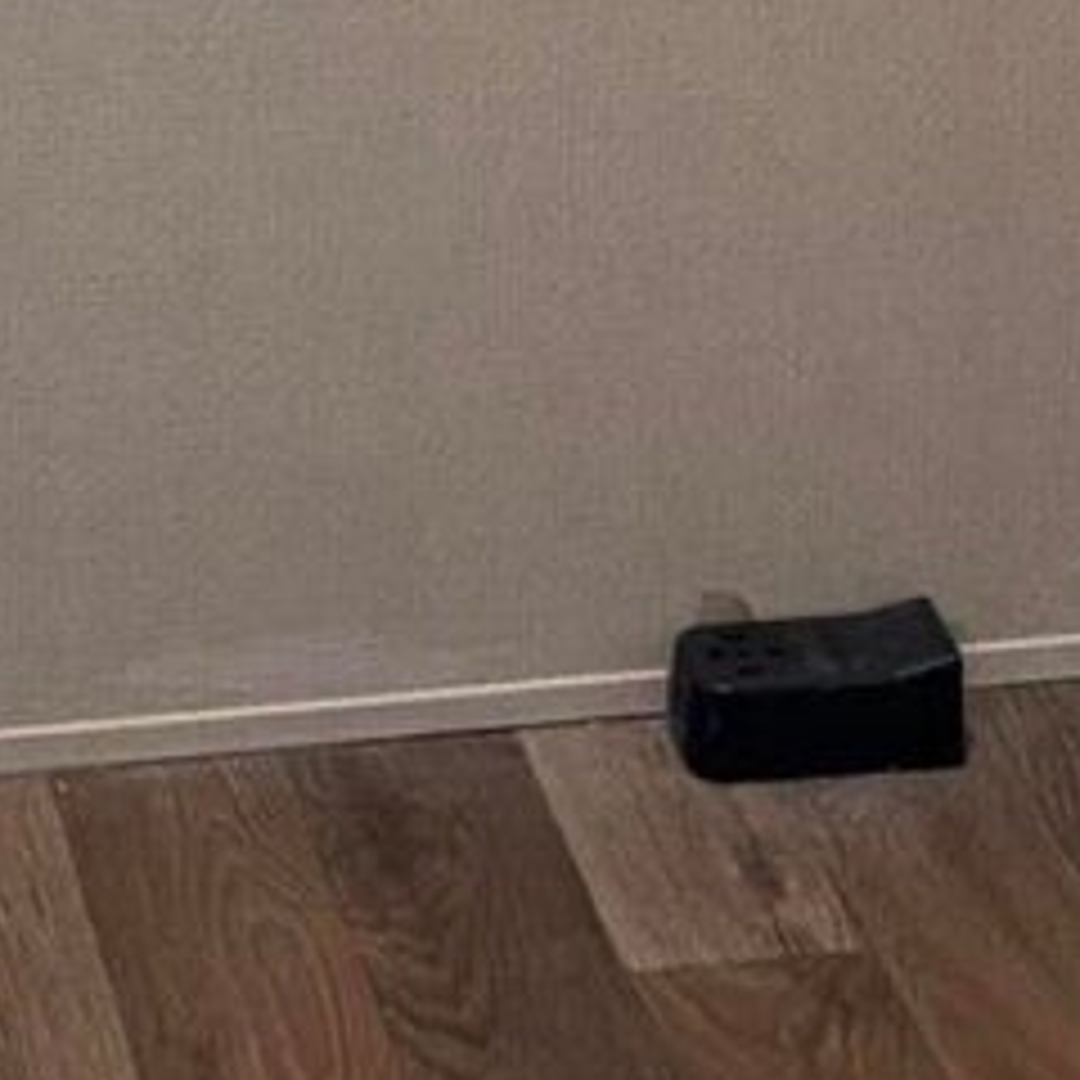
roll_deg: -0.5
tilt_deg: -11.0
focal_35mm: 153
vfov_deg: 10.7
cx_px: 18
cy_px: -914
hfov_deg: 11.3
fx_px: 5401
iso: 125
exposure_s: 1/60
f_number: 1.6
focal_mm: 5.96
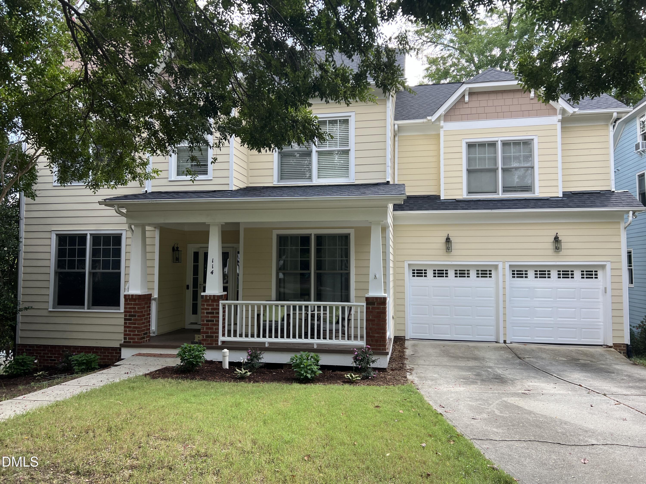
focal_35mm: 26
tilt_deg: +2.9
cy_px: 242
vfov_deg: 53.1
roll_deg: -0.8
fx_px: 485
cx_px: 323
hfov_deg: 67.3
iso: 50
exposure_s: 1/700
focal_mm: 5.7
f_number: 1.5
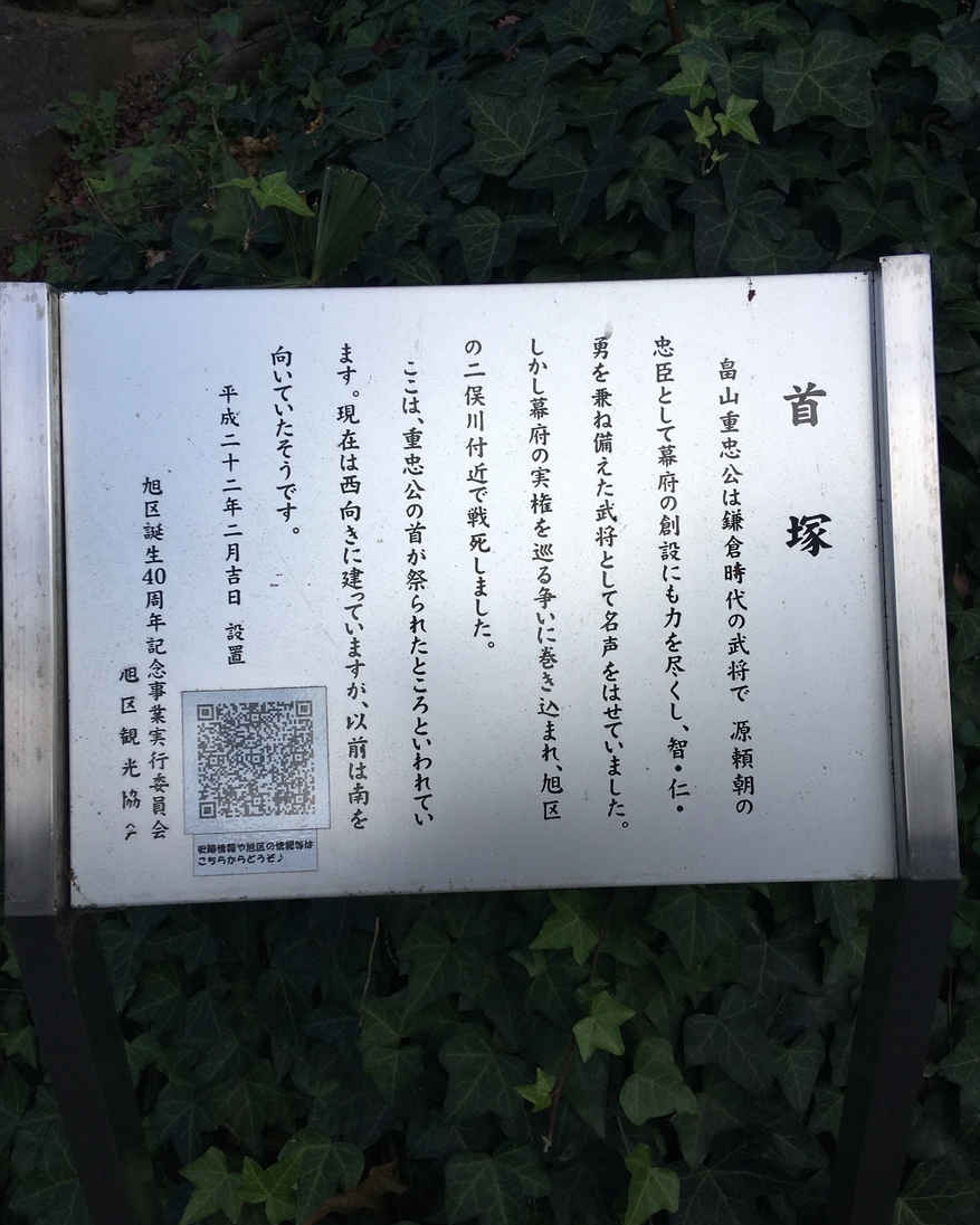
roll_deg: +3.6
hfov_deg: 47.1
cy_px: 625
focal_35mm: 31
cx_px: 502
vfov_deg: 57.2
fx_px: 1124
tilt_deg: -27.3
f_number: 2.2
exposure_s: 1/818
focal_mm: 4.15
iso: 25
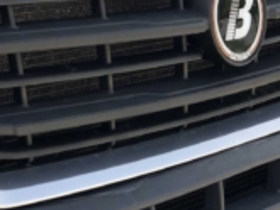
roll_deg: -2.7
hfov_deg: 15.6
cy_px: 29
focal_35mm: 126
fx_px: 1020
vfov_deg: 11.7
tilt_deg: -10.9
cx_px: 122
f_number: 2.4
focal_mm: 6
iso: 16
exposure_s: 1/631
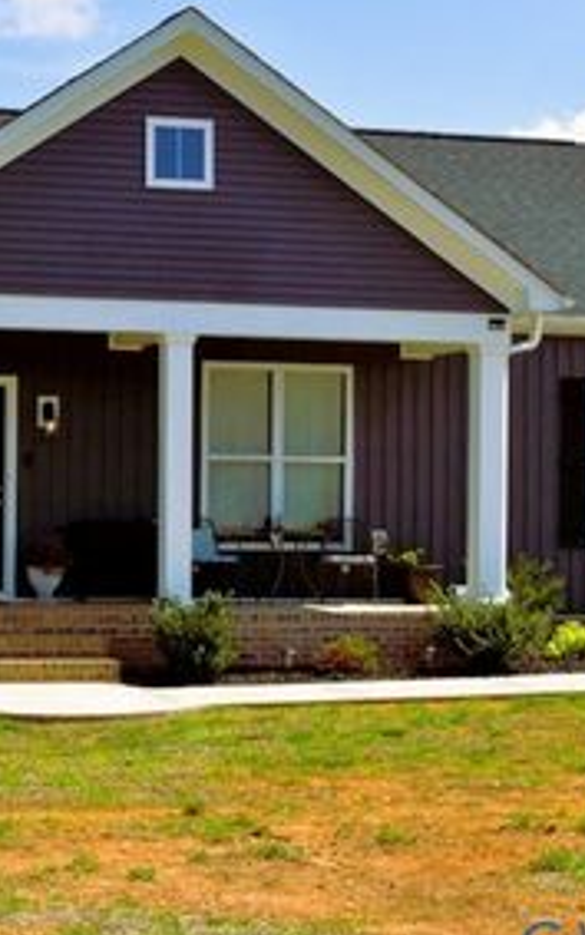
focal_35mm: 81
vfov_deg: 25.5
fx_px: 2065
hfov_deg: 15.9
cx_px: 26
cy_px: 438
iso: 400
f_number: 11
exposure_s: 1/500
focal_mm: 30
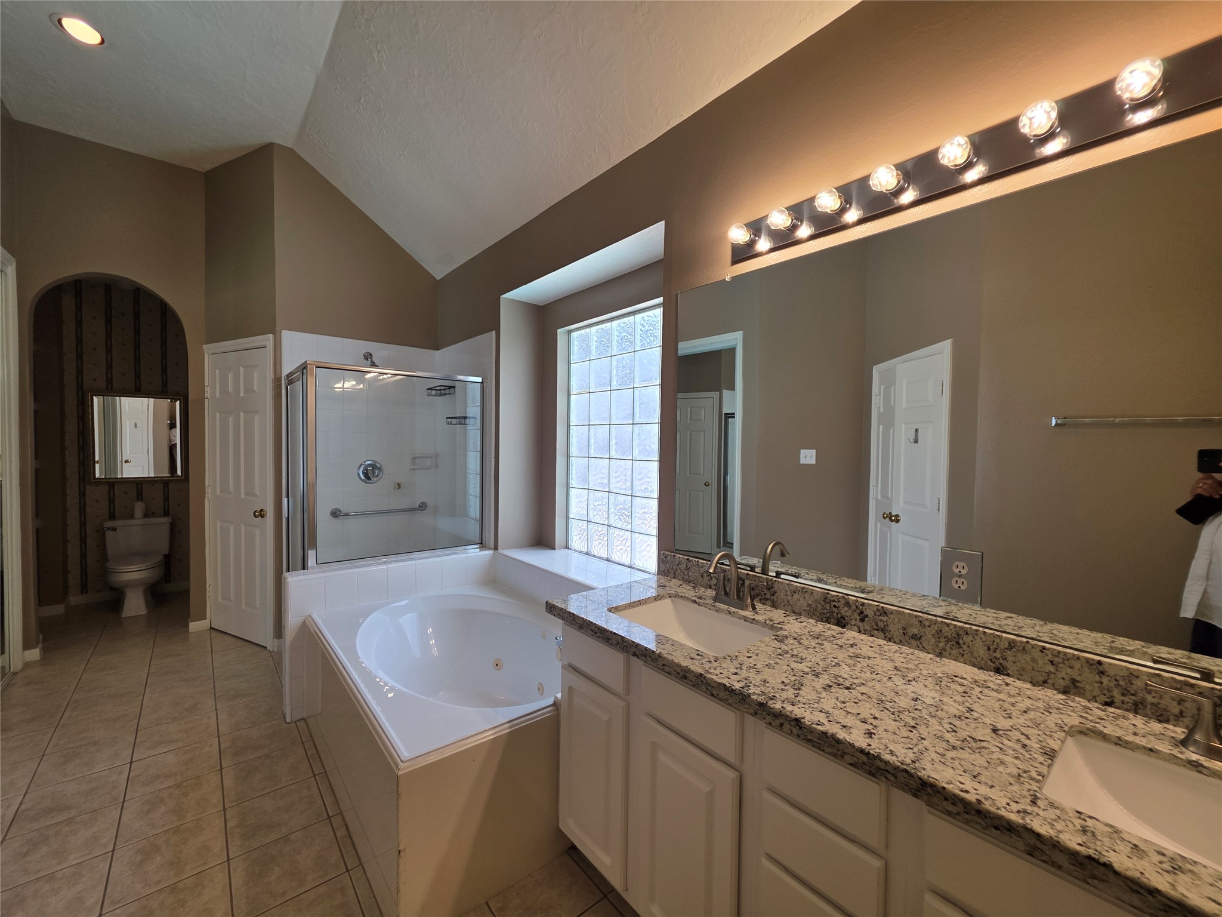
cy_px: 458
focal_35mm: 13
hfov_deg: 106.2
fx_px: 459
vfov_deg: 89.9
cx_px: 611
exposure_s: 1/120
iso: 25
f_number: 1.9
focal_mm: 2.2
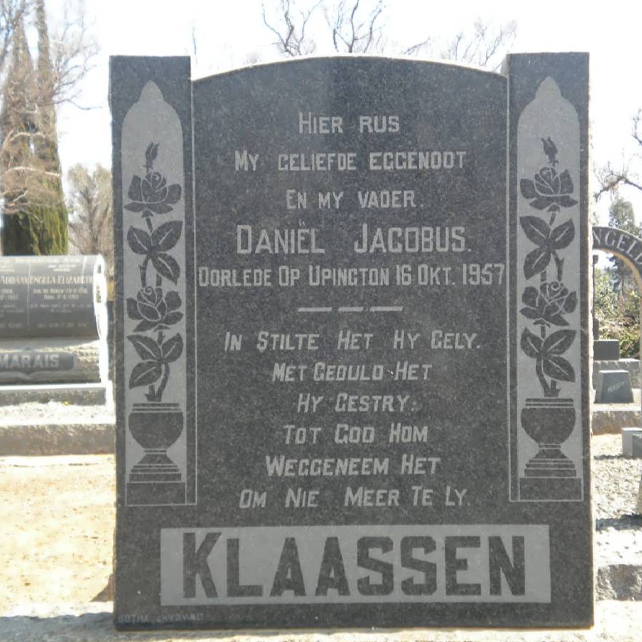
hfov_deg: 27.7
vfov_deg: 27.7
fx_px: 1301
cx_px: 361
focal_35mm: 62
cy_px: 322
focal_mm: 9.3
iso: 80
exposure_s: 1/200
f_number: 3.9
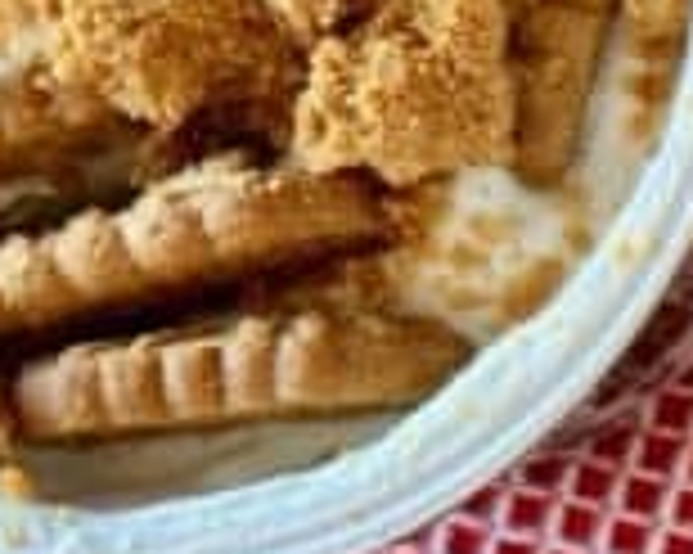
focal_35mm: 117
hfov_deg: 13.1
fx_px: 2398
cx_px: 1570
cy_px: 635
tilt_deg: -88.7
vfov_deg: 12.9
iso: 200
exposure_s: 1/121
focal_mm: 6.86
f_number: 1.78
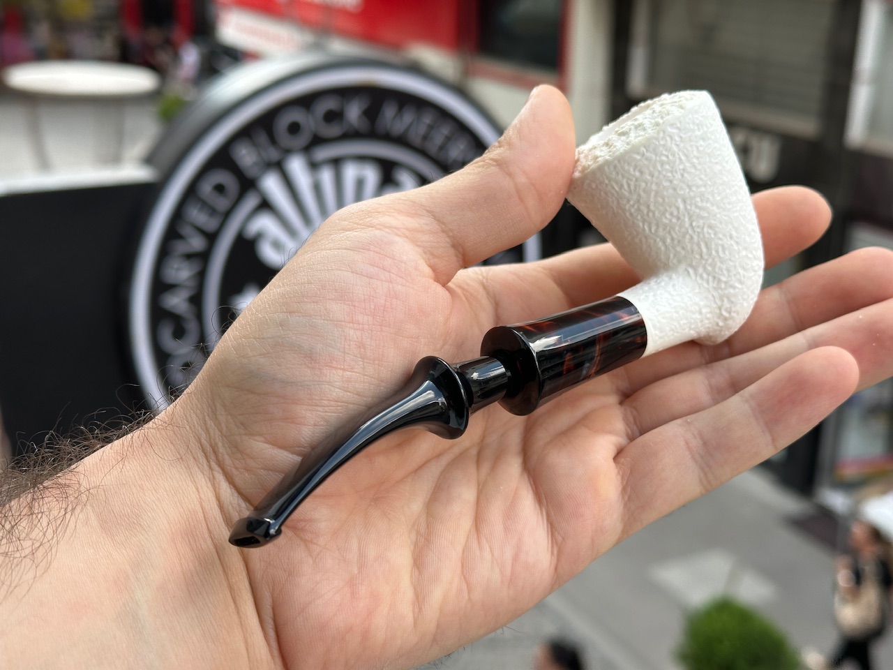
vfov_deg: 30.3
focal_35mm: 48
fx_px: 1238
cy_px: 335
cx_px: 446
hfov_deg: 39.7
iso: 64
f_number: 1.78
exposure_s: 1/487
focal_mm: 6.86
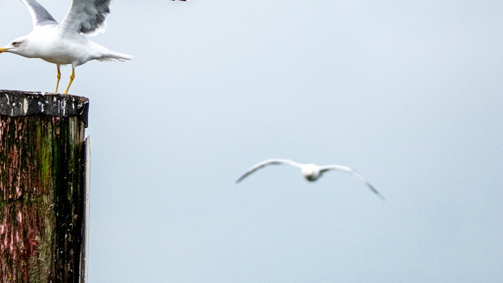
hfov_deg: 3.5
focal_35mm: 621
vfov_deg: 2.0
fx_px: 8284
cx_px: 152
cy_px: 64
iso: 800
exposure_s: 1/1250
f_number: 5.6
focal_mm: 181
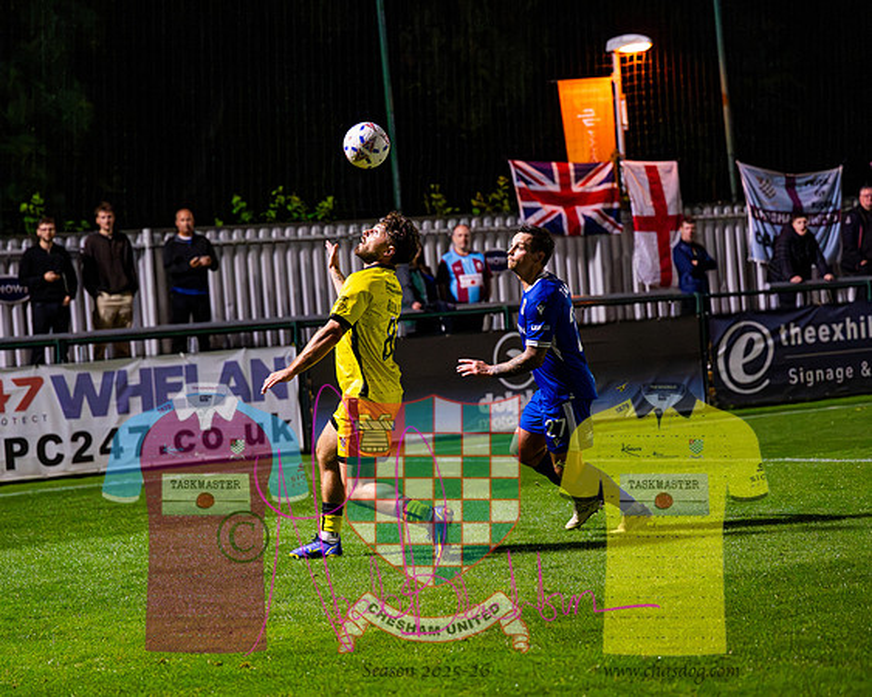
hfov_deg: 18.3
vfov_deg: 14.7
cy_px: 398
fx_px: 2697
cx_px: 346
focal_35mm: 105
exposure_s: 1/1600
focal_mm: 79
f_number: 2.8
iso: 6400
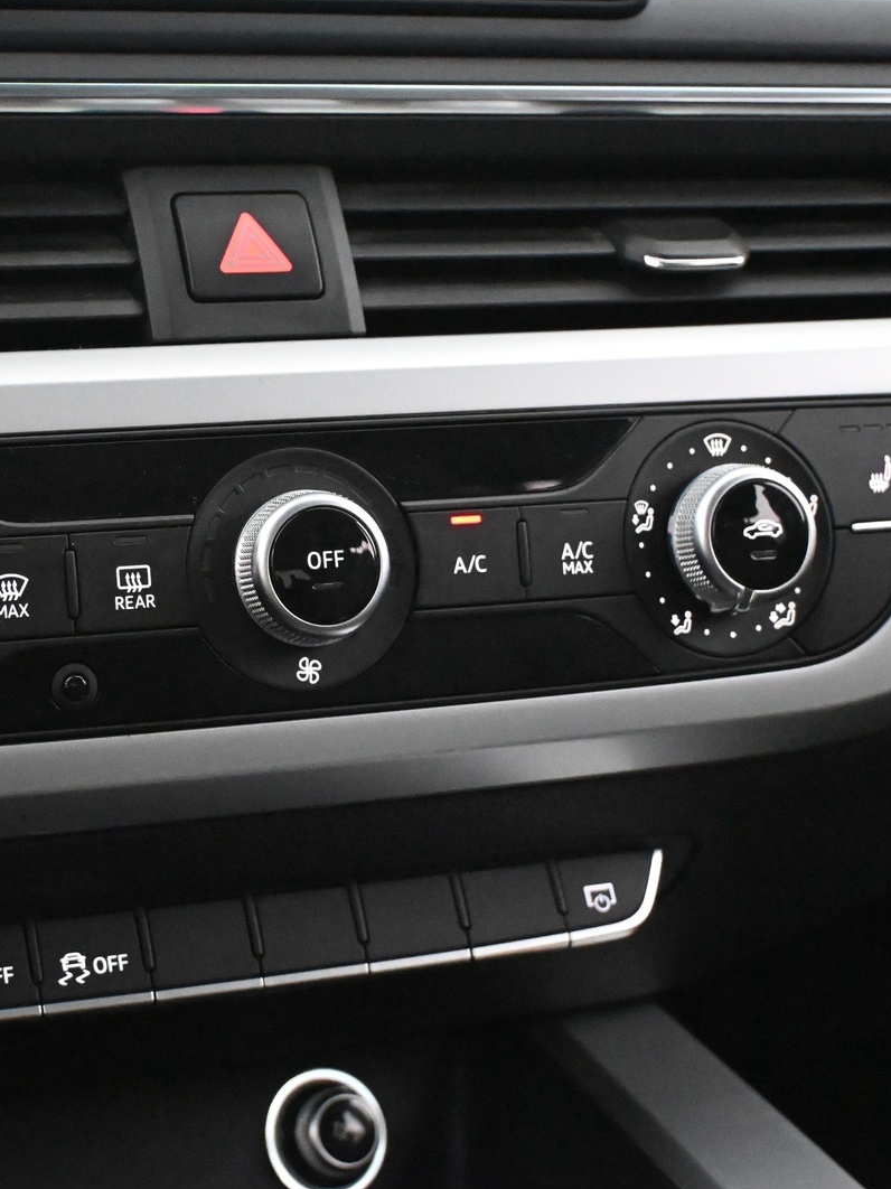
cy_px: 598
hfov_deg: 21.7
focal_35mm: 67
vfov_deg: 28.9
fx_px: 2304
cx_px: 225
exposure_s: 1/60
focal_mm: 30.5
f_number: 4.8
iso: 12800
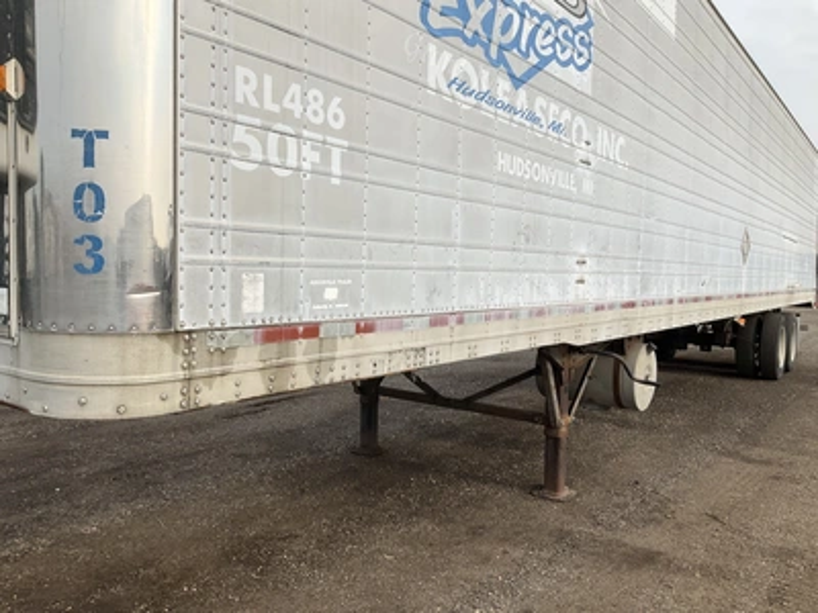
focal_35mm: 29
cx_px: 409
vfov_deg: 48.2
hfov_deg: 61.7
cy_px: 306
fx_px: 685
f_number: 1.8
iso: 25
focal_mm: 3
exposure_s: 1/1144
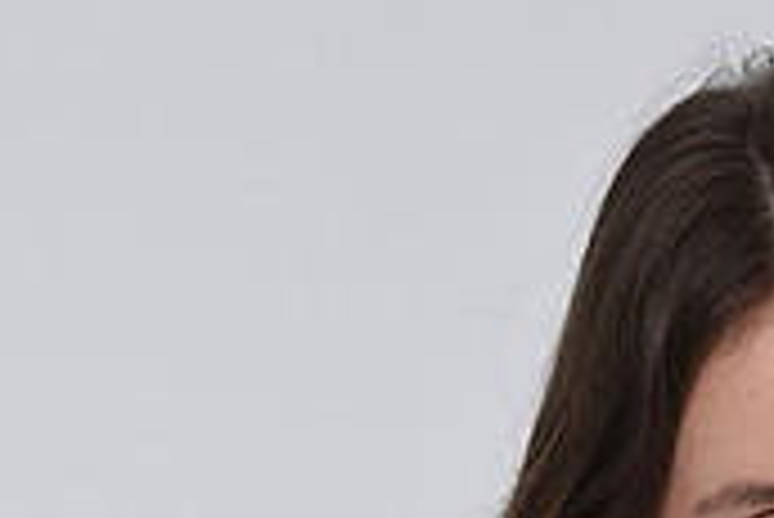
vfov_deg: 7.3
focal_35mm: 185
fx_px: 3981
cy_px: 831
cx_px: 648
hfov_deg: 11.1
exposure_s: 1/125
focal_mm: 55
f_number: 9
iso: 160
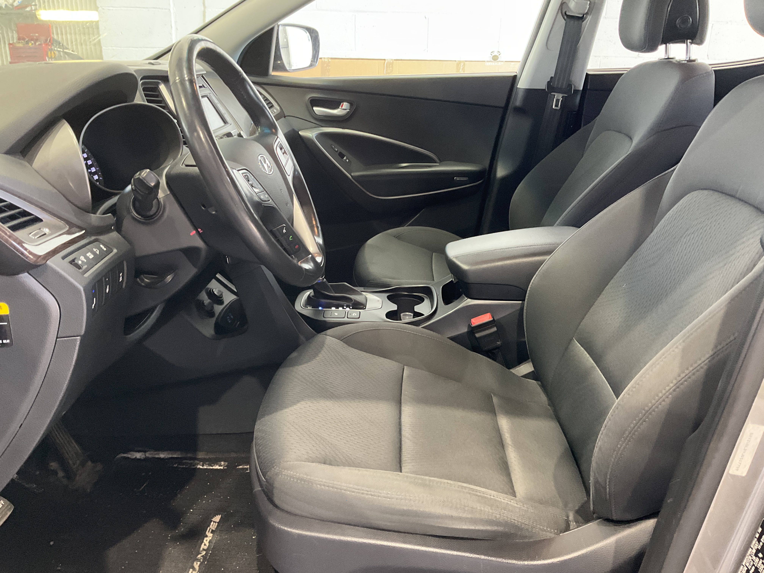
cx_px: 382
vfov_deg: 48.2
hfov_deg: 61.7
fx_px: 640
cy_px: 286
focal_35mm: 29
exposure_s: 1/49
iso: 320
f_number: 1.8
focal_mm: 3
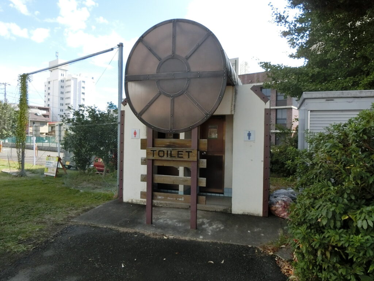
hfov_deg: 69.4
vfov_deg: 54.9
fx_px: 270
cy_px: 140
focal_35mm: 25
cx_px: 187
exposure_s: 1/1000
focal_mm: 4.5
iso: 200
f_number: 3.5
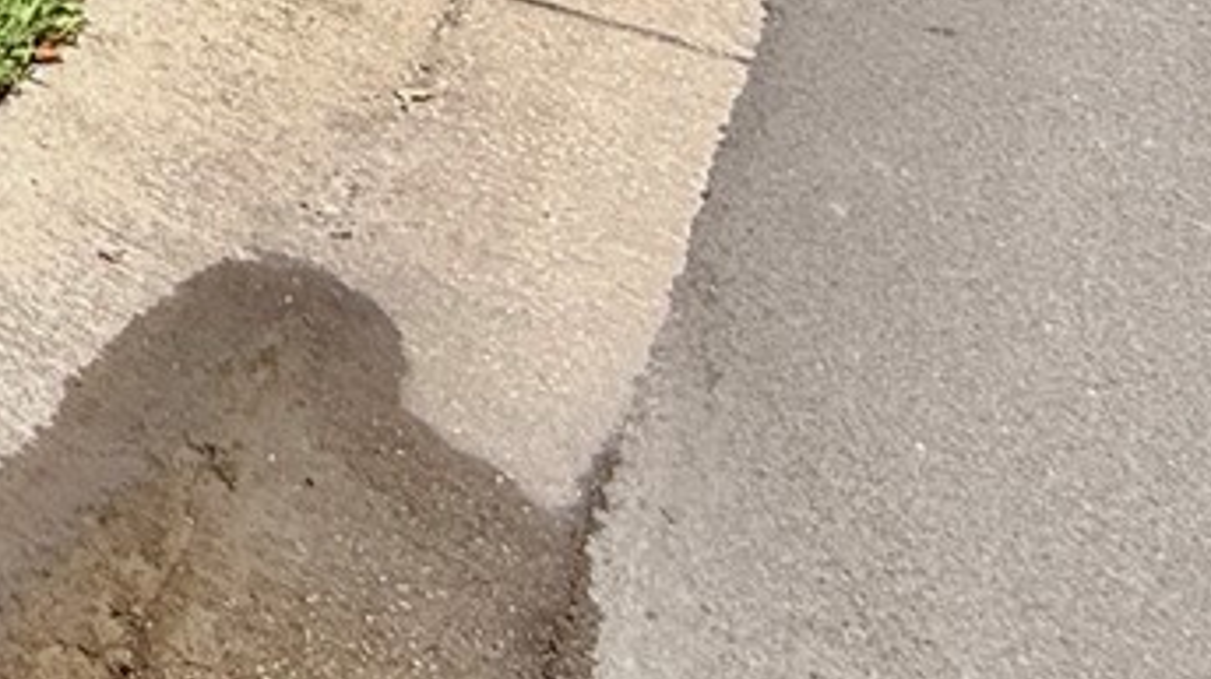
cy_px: -1179
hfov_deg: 22.2
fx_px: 2278
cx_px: -792
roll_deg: +0.6
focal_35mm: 71
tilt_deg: +0.1
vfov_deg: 11.8
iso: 50
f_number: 2.2
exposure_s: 1/2237
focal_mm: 2.22
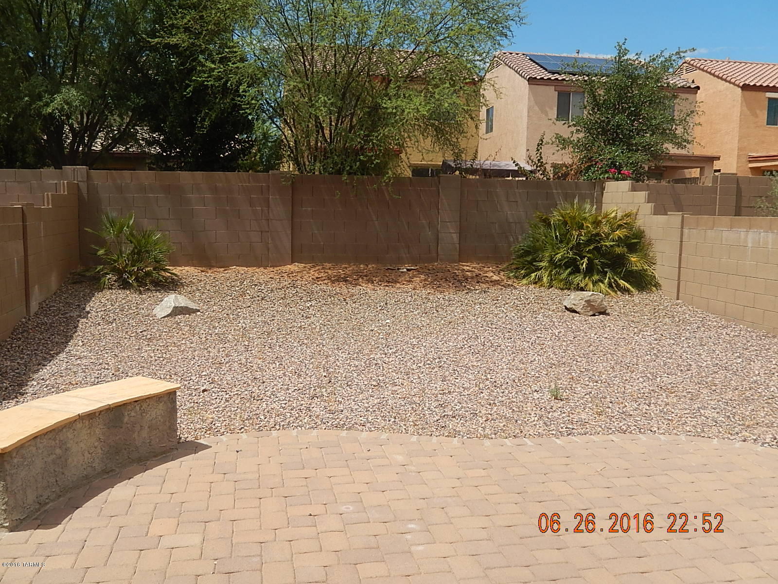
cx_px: 389
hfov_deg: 56.8
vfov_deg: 44.2
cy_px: 292
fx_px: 719
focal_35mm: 32
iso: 125
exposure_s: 1/1500
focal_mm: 5.7
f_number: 3.8
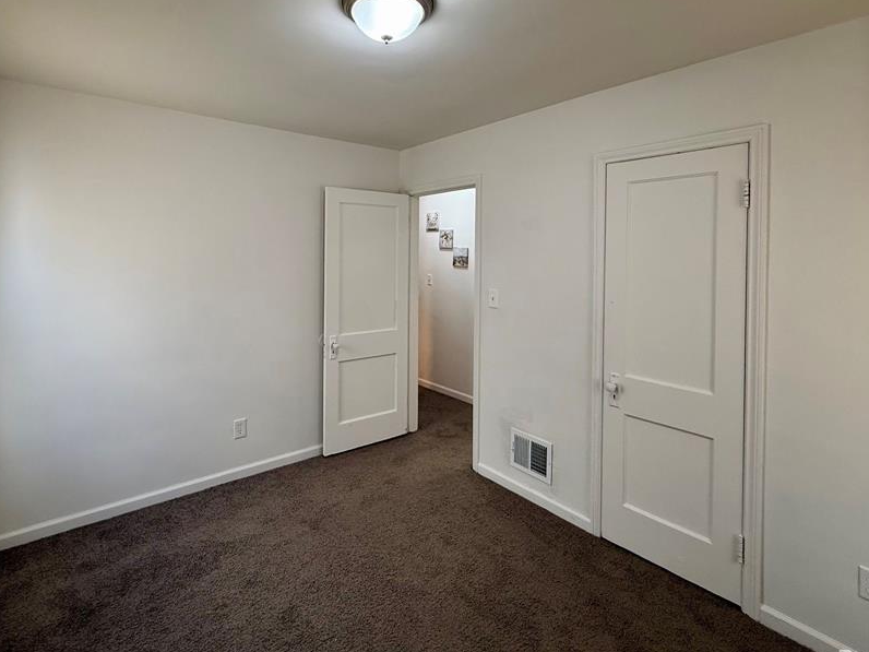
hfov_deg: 87.5
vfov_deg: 70.8
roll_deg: -0.4
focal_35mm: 18
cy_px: 257
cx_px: 390
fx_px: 452
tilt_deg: -0.3
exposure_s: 1/120
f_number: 2.2
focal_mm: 2.22
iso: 200
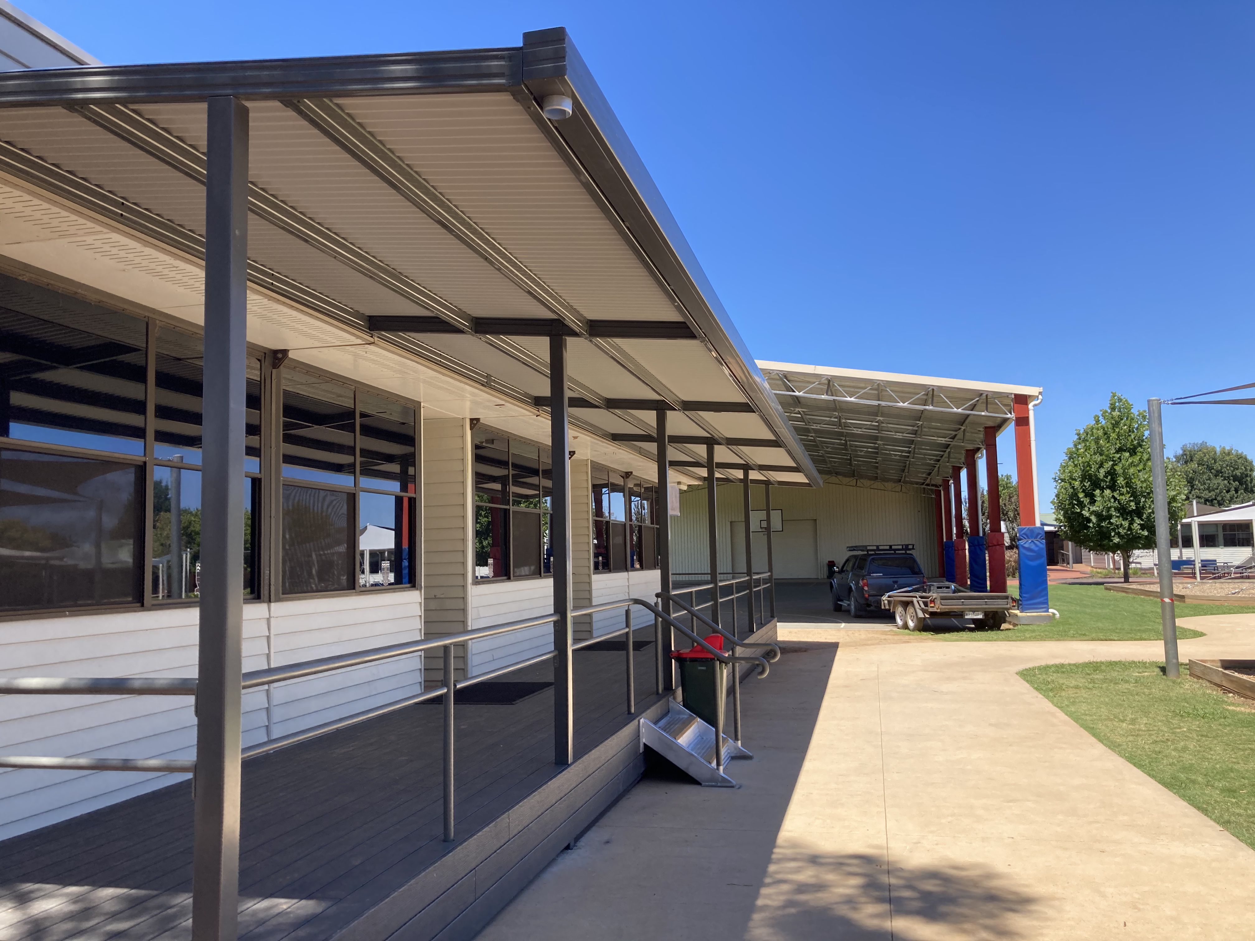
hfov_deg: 63.4
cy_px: 470
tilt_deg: +8.9
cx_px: 628
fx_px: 1015
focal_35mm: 28
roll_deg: +2.3
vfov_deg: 49.7
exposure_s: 1/823
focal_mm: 3.99
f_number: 1.8
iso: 20
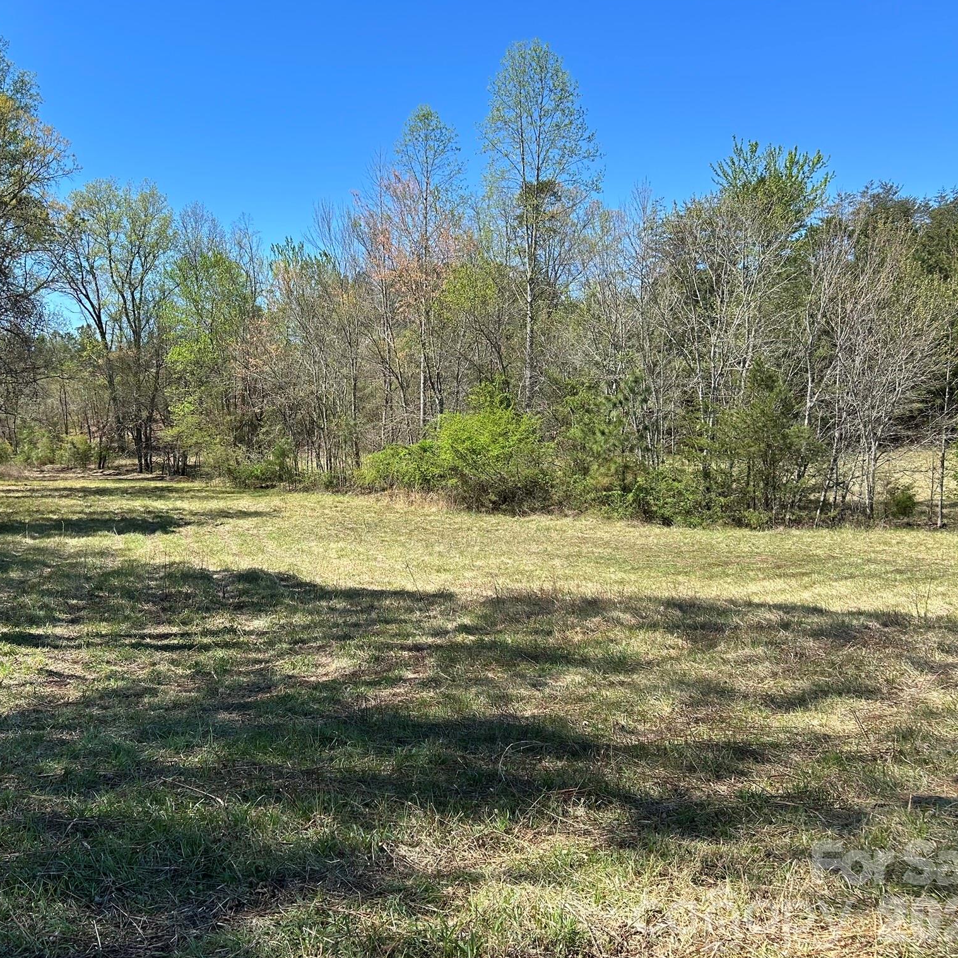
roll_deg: +0.4
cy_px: 480
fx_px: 971
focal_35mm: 31
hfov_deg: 52.0
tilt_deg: -2.7
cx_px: 367
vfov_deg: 52.5
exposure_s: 1/1901
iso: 50
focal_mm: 5.7
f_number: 1.5
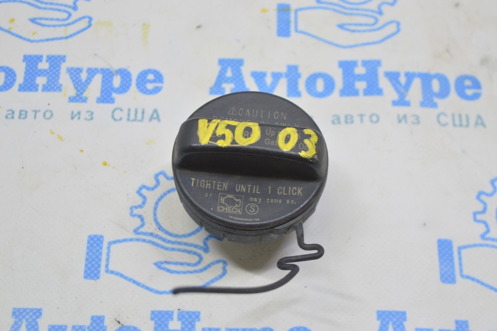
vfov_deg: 20.1
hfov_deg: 29.9
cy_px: 166
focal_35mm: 68
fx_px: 931
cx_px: 248
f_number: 5.6
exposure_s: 1/20
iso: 400
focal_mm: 45
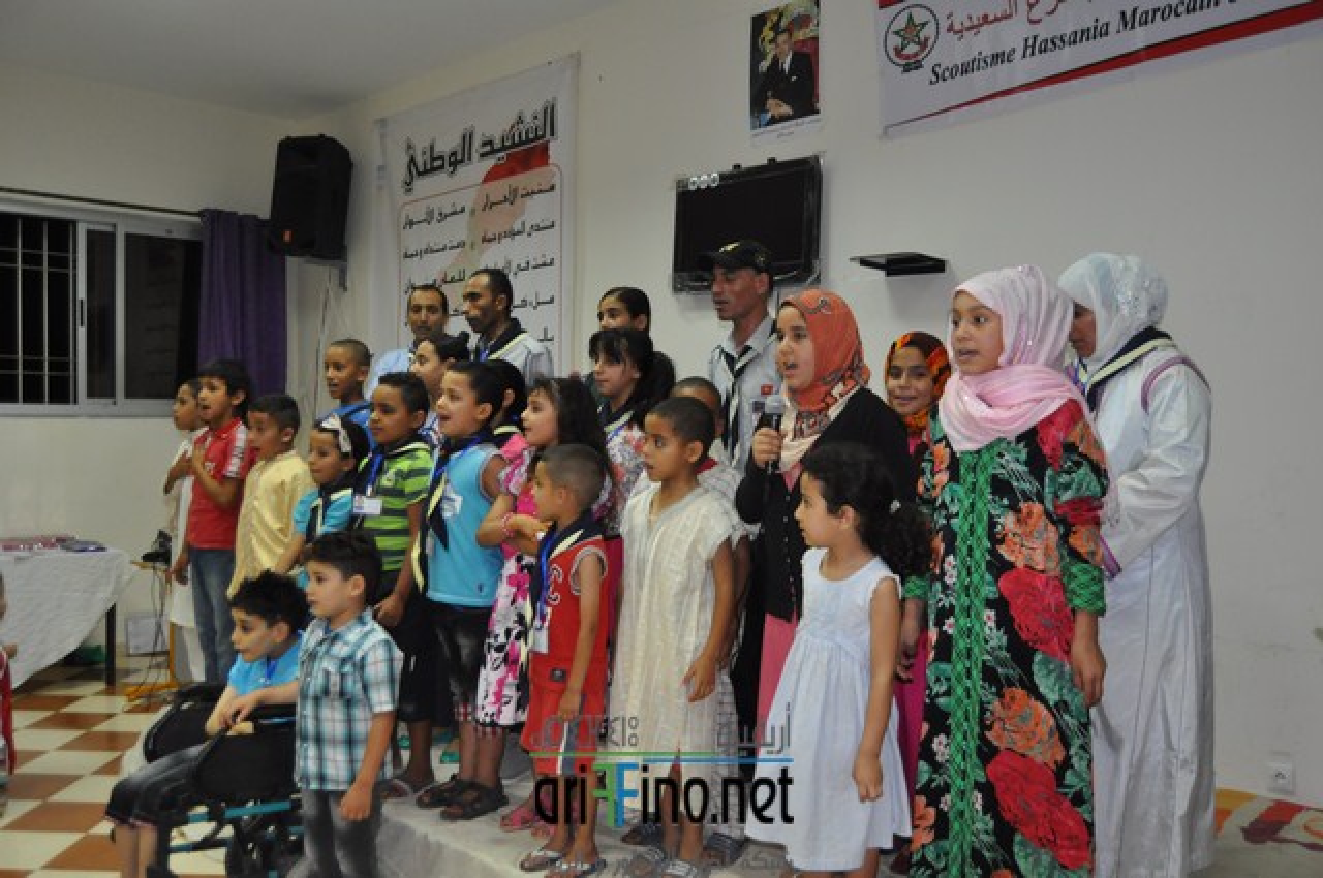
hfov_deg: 62.0
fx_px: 1101
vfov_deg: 43.5
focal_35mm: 30
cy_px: 439
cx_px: 662
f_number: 3.5
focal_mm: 20
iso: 800
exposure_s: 1/60
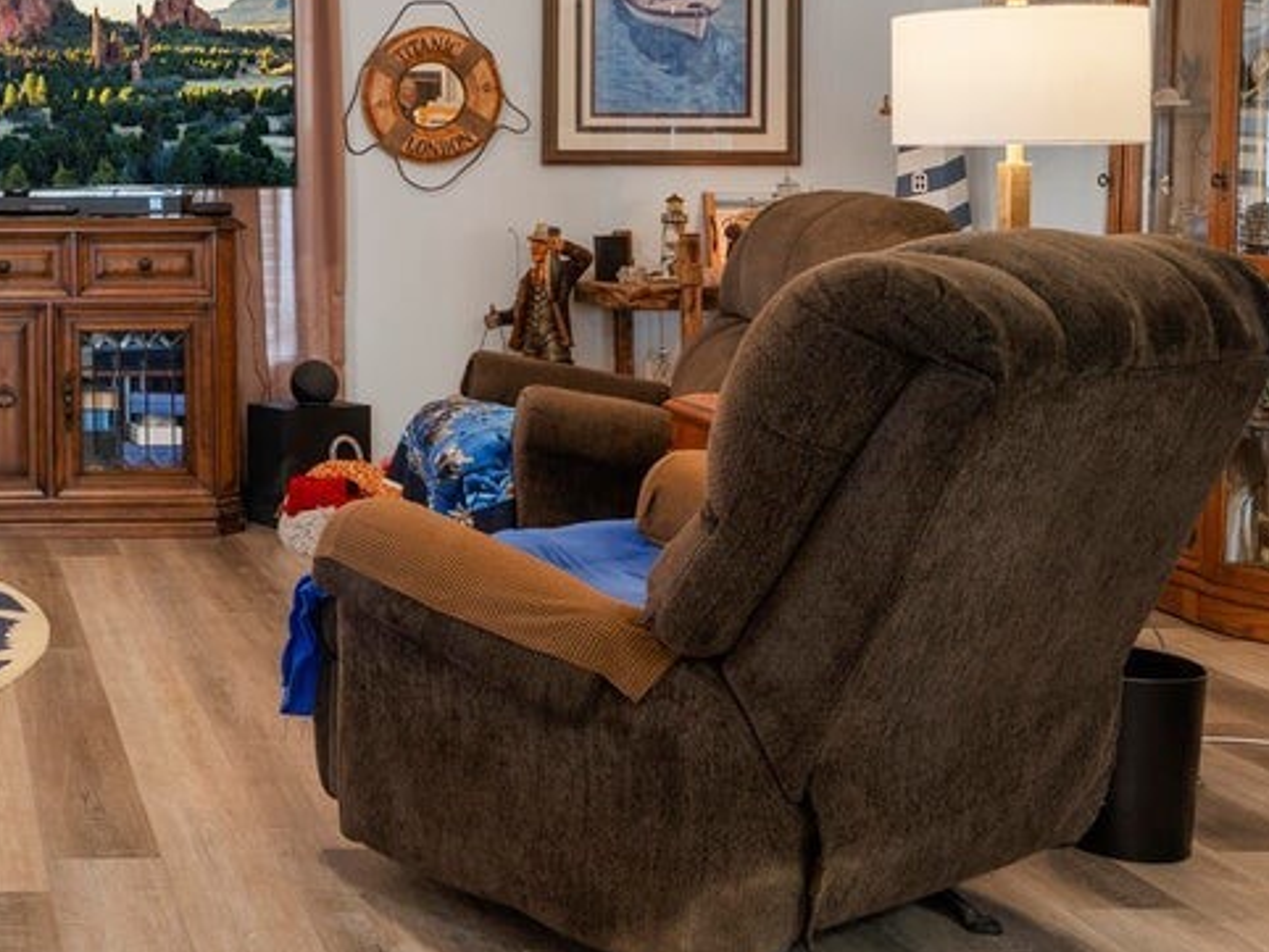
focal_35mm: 49
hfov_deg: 34.5
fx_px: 1797
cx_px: -63
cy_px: 176
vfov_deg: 29.0
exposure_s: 2
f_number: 8
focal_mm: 16
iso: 160
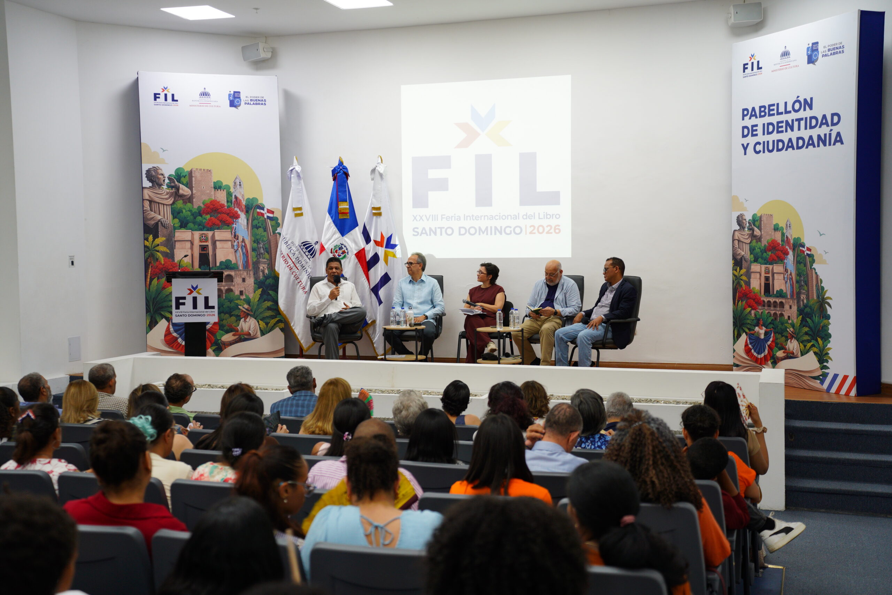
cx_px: 446
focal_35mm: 42
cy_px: 298
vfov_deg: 31.9
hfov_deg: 46.4
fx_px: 1041
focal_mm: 42
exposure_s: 1/100
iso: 640
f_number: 2.8
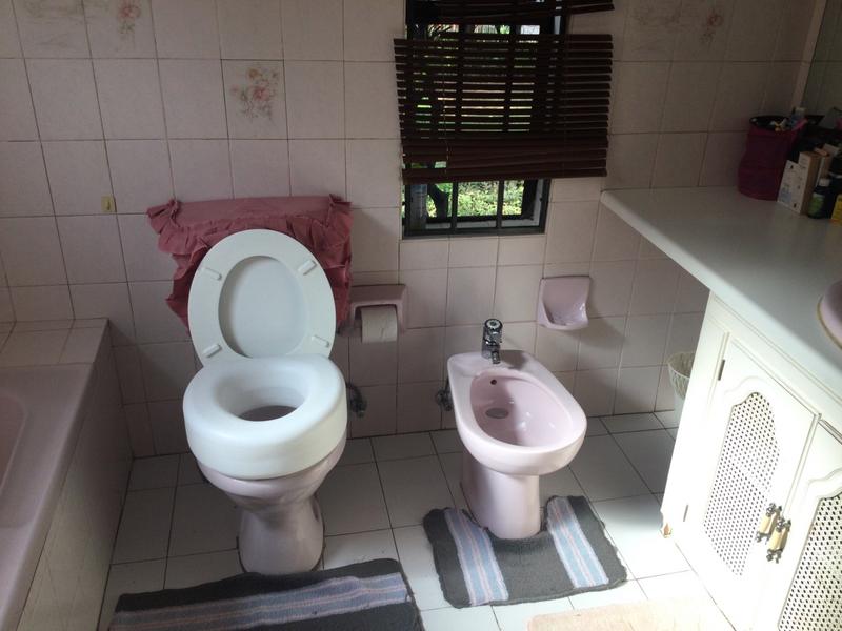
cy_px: 316
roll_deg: -0.8
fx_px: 754
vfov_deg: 45.4
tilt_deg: -28.8
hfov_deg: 58.4
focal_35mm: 31
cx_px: 421
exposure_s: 1/100
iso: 25
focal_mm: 3.3
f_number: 2.4
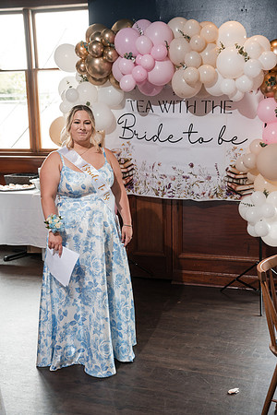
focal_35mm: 49
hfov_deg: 27.5
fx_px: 565
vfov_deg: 40.3
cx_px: 138
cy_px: 208
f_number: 4
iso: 1000
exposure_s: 1/250
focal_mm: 49
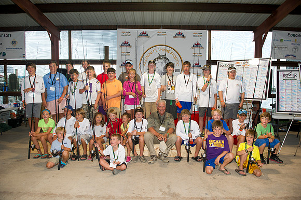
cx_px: 150
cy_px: 100
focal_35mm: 24
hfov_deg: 73.8
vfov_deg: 53.1
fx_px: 201
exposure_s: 1/200
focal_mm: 24
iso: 400
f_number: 3.5
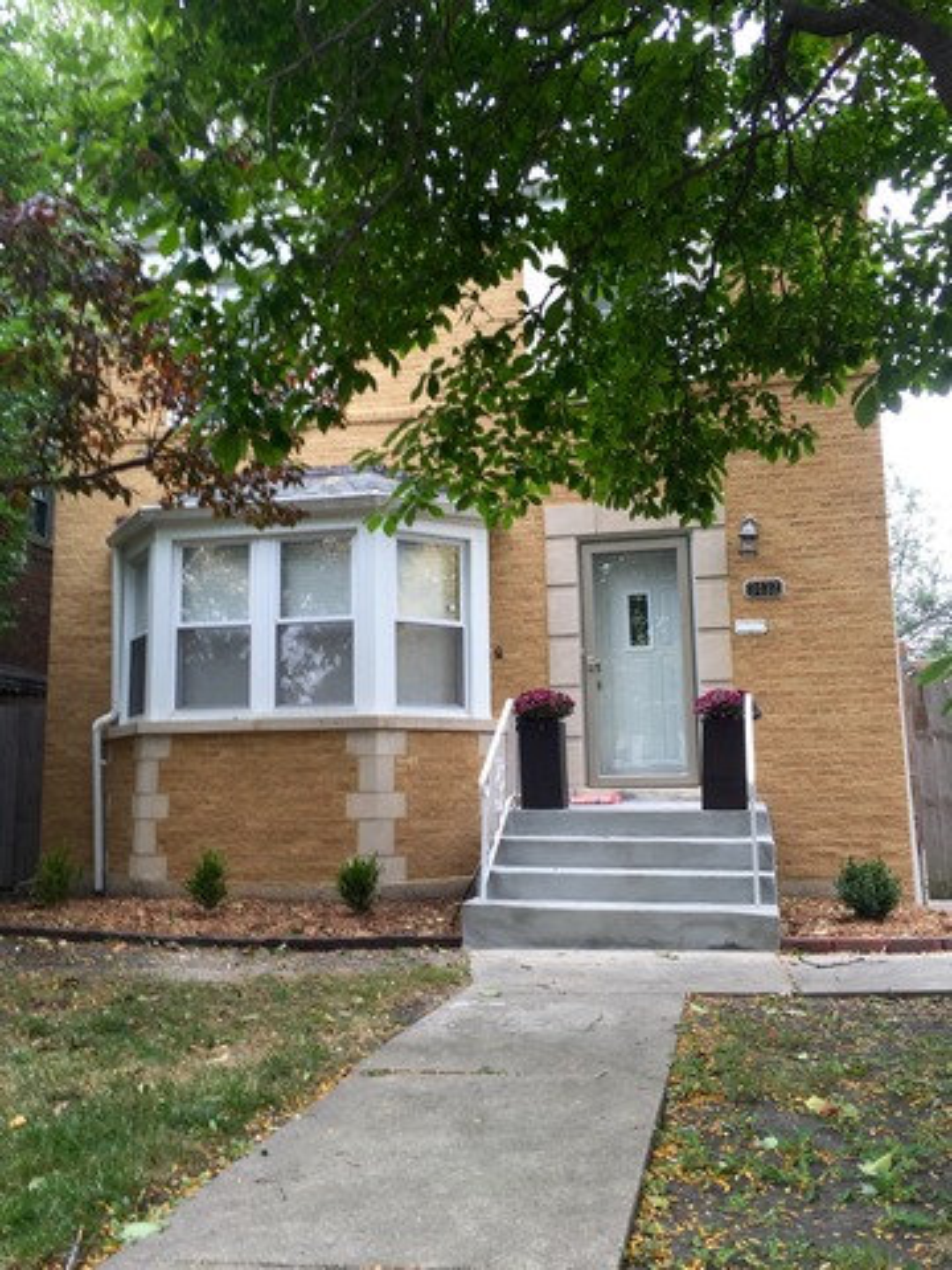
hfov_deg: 48.2
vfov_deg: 61.7
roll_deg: +1.0
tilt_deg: +10.1
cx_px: 476
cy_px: 635
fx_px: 1063
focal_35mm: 29
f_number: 2.2
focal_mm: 4.15
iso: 32
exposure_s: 1/60
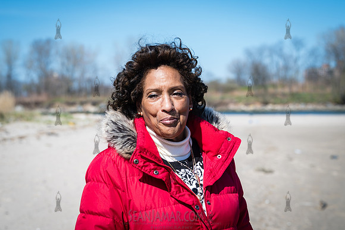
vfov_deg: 18.2
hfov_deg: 27.1
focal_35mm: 75
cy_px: 102
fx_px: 717
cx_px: 171
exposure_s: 1/500
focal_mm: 65
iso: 64
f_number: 4
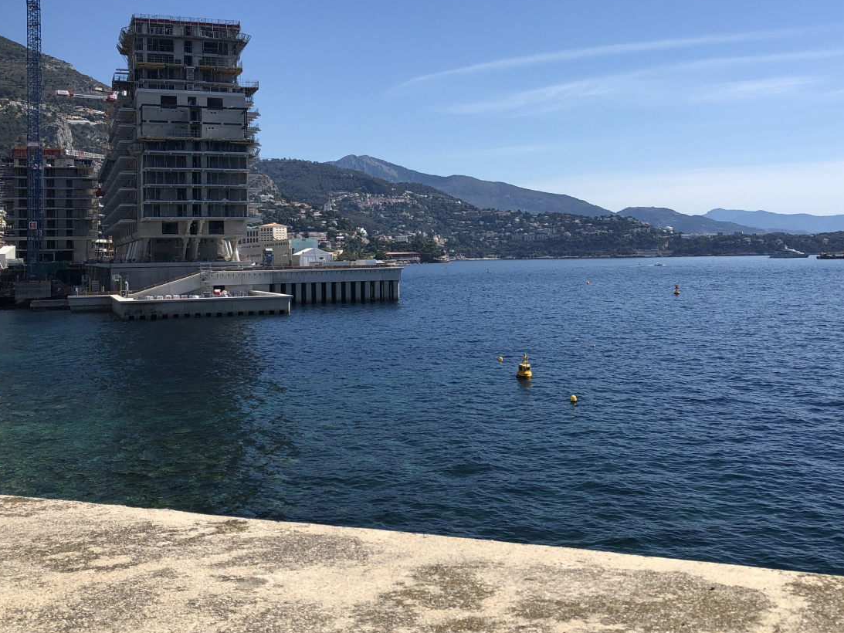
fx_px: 1000
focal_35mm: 41
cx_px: 459
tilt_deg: +1.7
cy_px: 242
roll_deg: -0.4
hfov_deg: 45.7
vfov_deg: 35.0
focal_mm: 3.99
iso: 25
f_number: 1.8
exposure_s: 1/2667
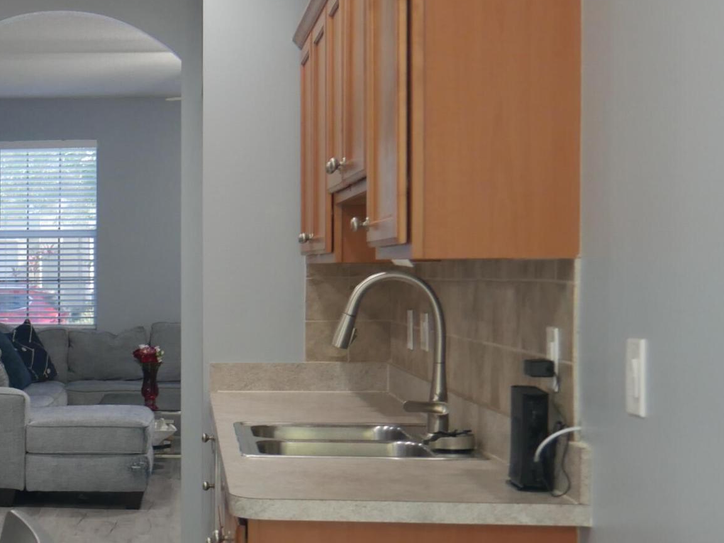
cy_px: 317
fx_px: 1465
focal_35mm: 70
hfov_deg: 26.0
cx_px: -37
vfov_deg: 21.0
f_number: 3.5
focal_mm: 14
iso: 500
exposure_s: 1/60
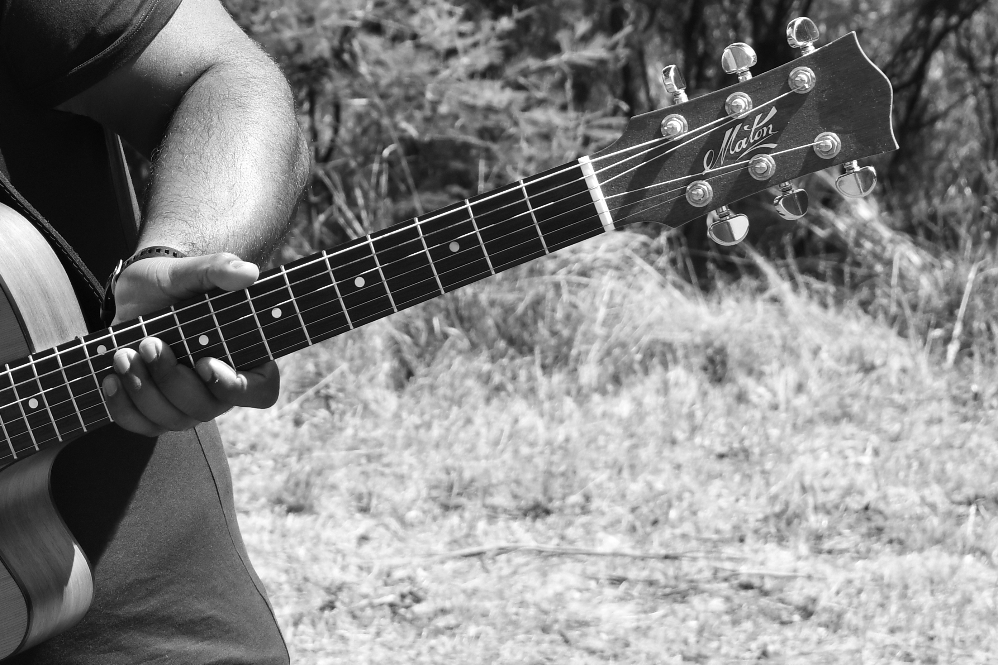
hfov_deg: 12.4
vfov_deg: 8.4
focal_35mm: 164
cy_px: 165
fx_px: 4546
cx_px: 71
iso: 250
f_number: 9
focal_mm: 55
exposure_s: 1/320
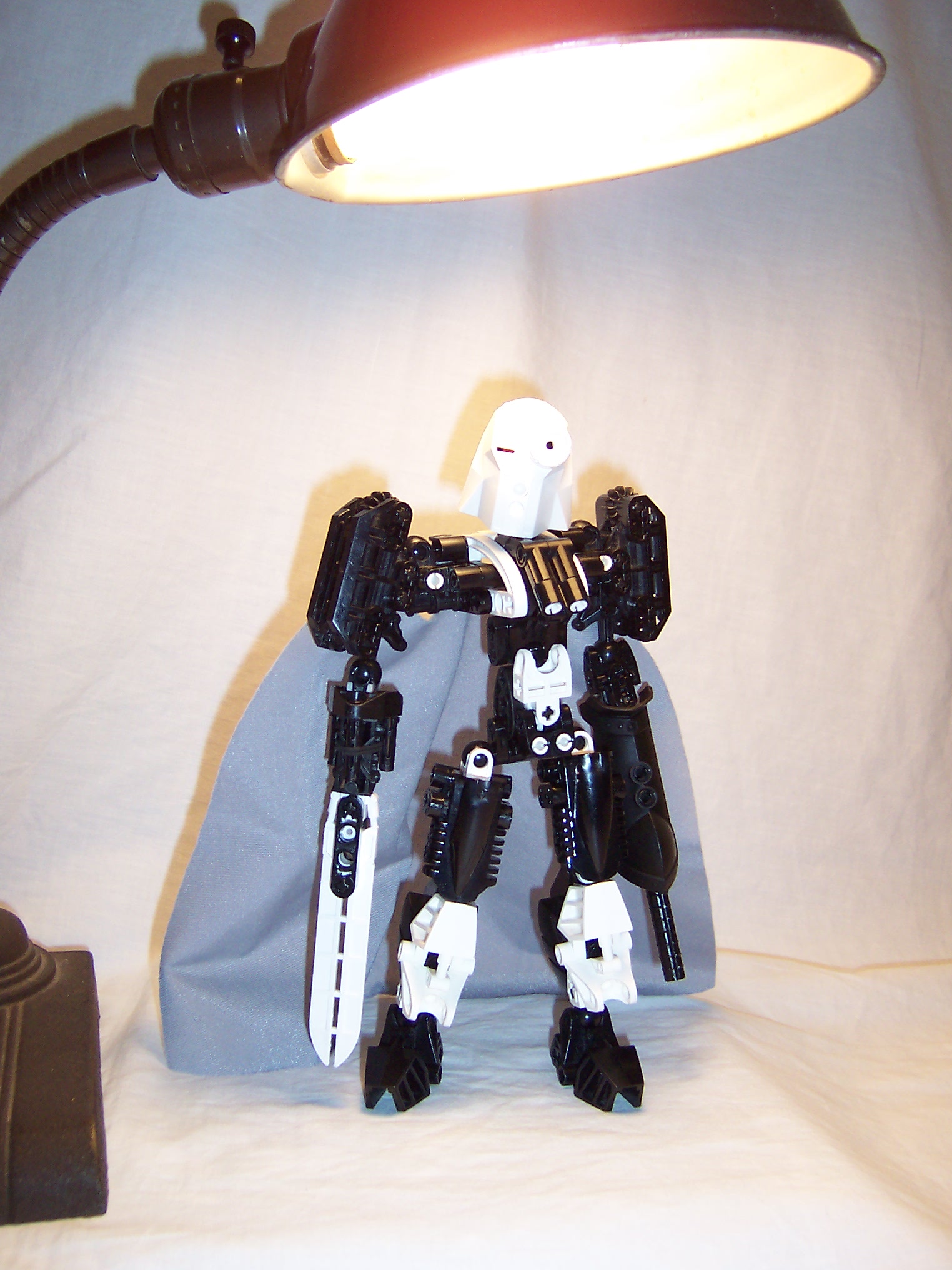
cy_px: 635
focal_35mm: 36
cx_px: 476
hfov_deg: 39.7
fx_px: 1320
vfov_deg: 51.4
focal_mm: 5.6
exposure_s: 1/60
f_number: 2.8
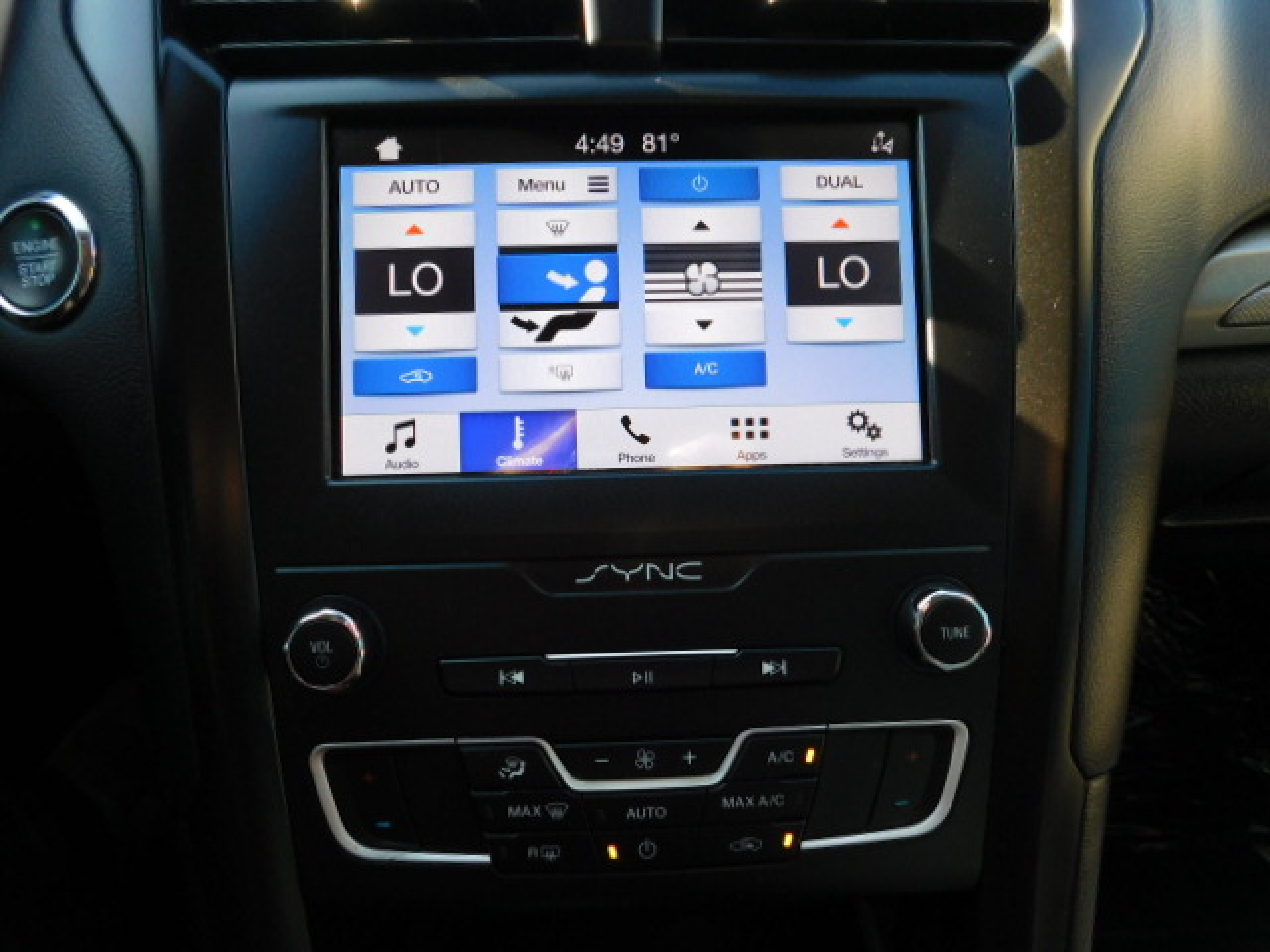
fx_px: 844
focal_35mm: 23
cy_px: 476
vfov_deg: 58.9
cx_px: 635
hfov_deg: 73.9
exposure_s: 1/100
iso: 125
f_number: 3
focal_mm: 4
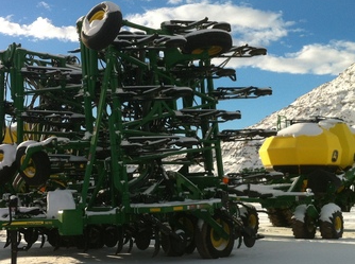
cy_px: 144
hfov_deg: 33.8
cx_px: 159
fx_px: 583
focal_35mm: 57
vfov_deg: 25.6
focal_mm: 3.85
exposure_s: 1/1885
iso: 80
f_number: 2.8
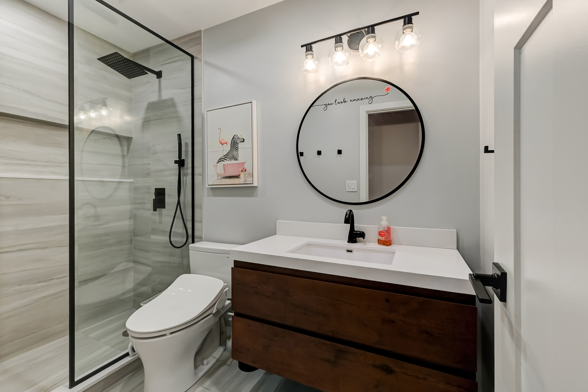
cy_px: 196
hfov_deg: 104.3
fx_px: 229
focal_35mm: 14
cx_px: 294
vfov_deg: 81.2
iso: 400
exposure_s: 1/30
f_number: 8
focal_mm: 14
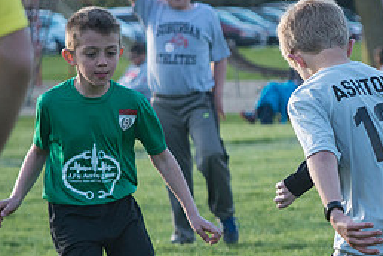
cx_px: 453
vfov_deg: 3.0
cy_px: 208
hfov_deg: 4.5
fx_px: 4894
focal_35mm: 460
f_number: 7.1
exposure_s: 1/800
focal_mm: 160
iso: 1600
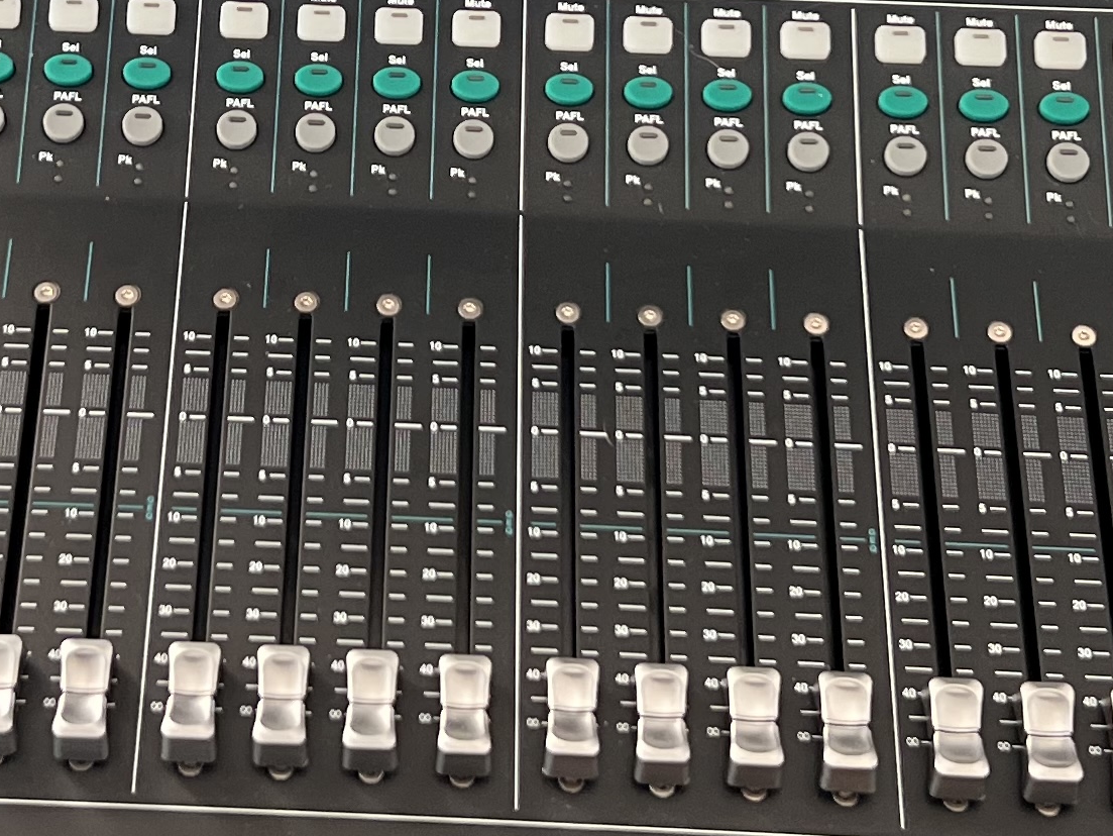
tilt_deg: -49.3
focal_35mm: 95
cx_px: 330
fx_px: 3056
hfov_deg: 20.5
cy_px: 85
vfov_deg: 15.4
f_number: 1.5
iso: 160
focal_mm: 5.7
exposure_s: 1/60
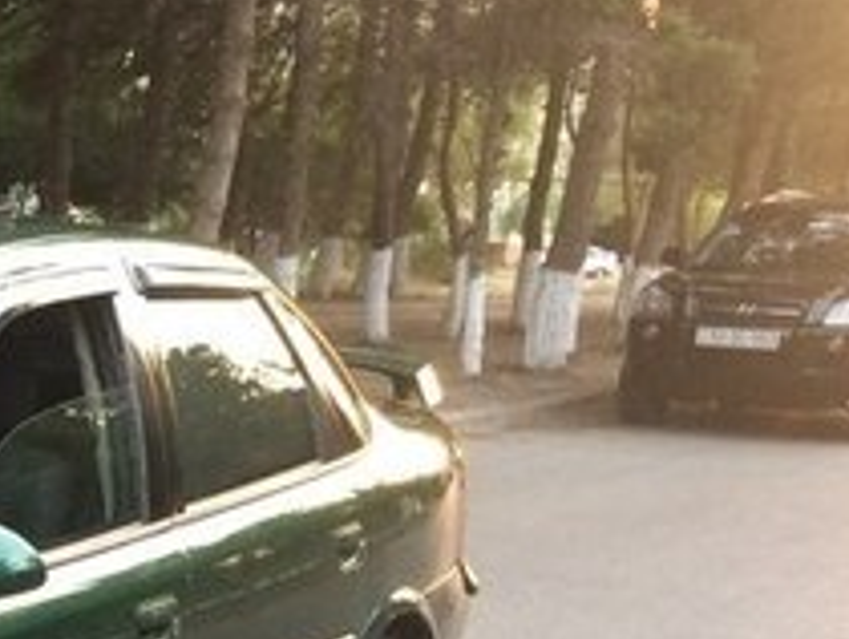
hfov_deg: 18.7
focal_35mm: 91
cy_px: 847
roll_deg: -3.5
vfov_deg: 15.4
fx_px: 2234
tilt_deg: -17.1
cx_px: -461
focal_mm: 4.15
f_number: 2.2
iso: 64
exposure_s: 1/33
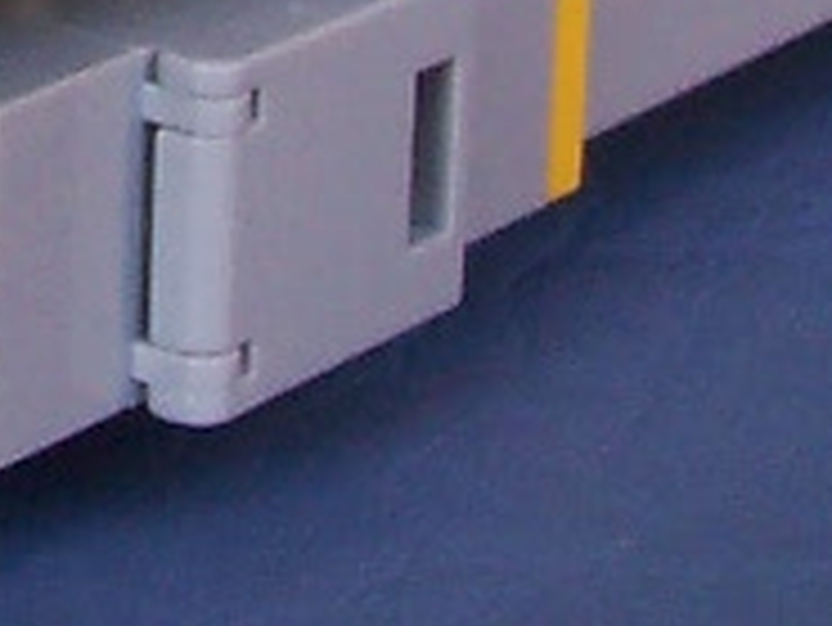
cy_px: -626
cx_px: -360
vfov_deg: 6.0
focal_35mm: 240
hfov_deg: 8.1
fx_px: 5772
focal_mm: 5.6
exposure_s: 1/125
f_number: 2.8
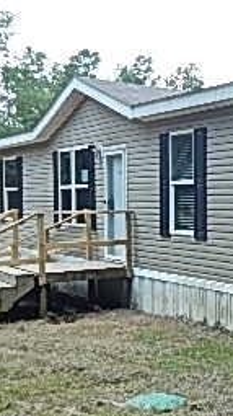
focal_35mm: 63
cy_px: 232
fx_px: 694
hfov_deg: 17.4
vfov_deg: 33.3
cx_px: 334
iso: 125
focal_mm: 4
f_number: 3
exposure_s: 1/320
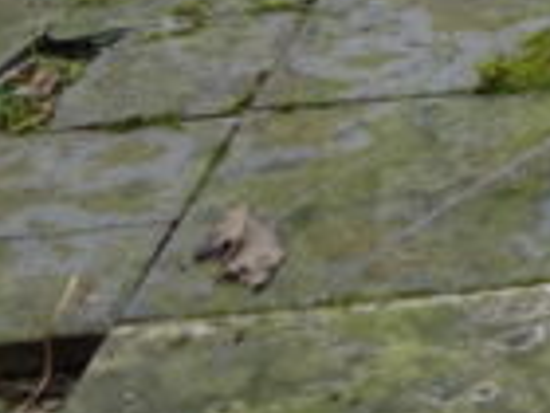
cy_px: -472
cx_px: 1375
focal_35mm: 148
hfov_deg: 11.0
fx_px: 2352
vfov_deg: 9.3
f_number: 5.6
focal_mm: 10.4
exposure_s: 1/80
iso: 200
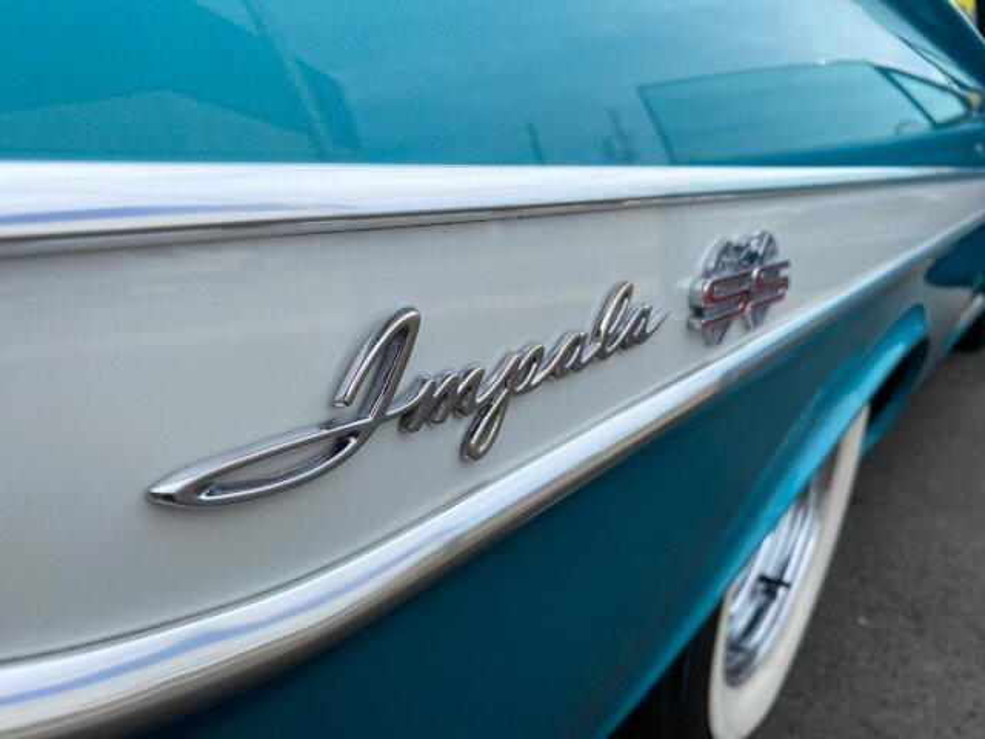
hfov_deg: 67.3
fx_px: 740
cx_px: 492
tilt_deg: -17.0
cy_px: 370
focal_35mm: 26
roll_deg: -2.7
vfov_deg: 53.1
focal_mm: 4.25
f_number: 1.8
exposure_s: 1/1608
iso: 32
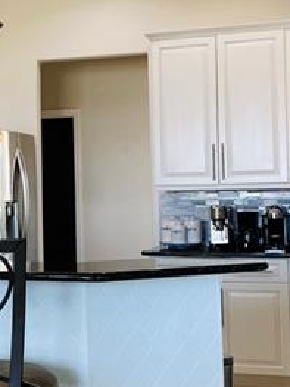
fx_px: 850
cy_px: 166
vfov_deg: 25.6
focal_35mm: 76
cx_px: -1
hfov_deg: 18.8
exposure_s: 1/60
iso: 64
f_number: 1.8
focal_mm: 4.25
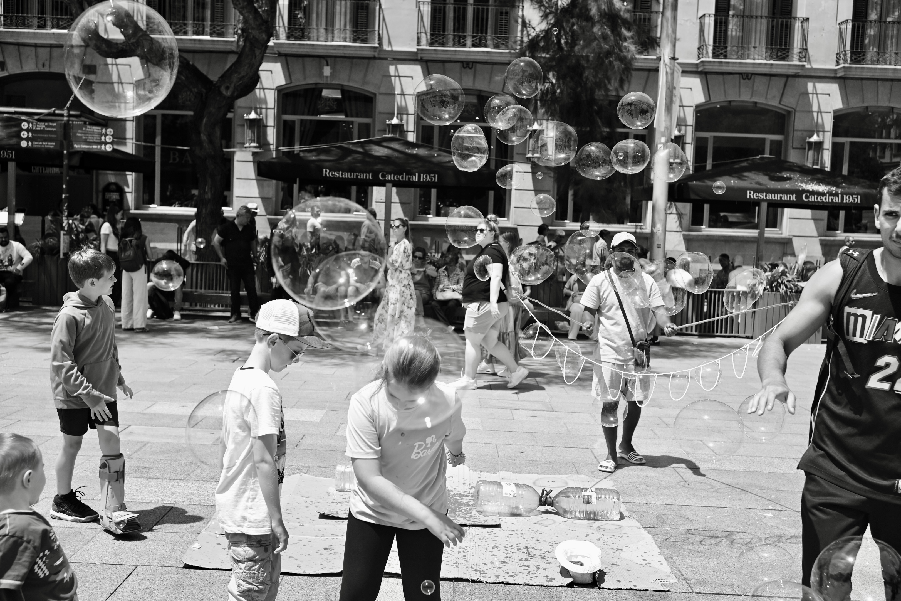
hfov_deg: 48.5
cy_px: 300
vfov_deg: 33.4
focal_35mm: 40
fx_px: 1001
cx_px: 450
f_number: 5
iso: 400
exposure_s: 1/1600
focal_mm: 40
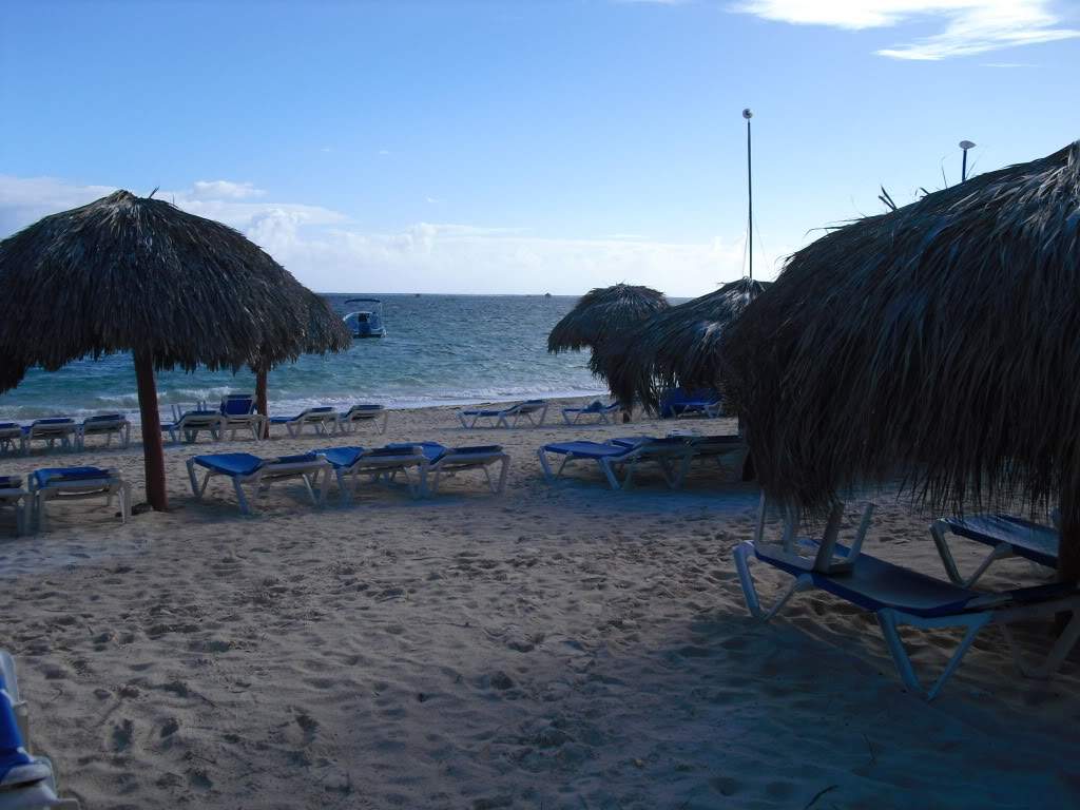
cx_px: 540
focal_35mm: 36
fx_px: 1123
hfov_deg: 51.4
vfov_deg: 39.7
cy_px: 405
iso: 64
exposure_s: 1/160
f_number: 7.8
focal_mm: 6.3
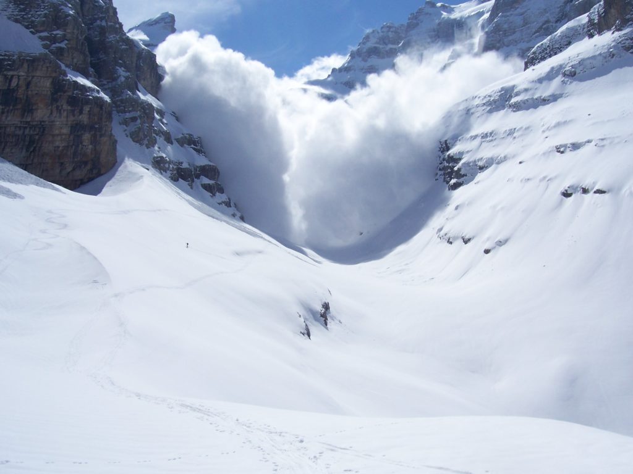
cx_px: 316
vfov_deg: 41.8
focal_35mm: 34
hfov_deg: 54.0
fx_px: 622
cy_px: 237
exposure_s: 1/1500
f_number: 5.6
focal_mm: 5.6
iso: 80
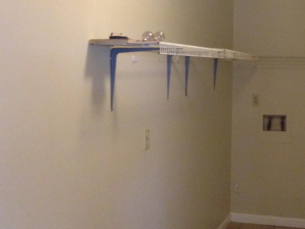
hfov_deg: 29.7
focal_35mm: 64
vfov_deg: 22.9
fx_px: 564
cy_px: 83
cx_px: 234
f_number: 2.4
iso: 400
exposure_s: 1/17
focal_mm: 4.12
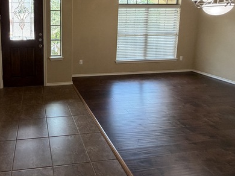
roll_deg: +0.9
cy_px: 42
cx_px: 52
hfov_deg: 67.9
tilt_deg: -7.1
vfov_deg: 55.7
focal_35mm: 23
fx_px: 156
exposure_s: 1/60
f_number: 2.2
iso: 160
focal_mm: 2.22
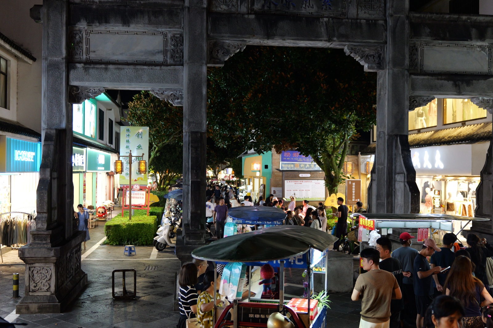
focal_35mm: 39
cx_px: 246
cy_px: 164
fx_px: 534
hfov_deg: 49.6
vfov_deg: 34.2
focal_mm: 39
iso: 3200
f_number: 2.8
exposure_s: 1/200
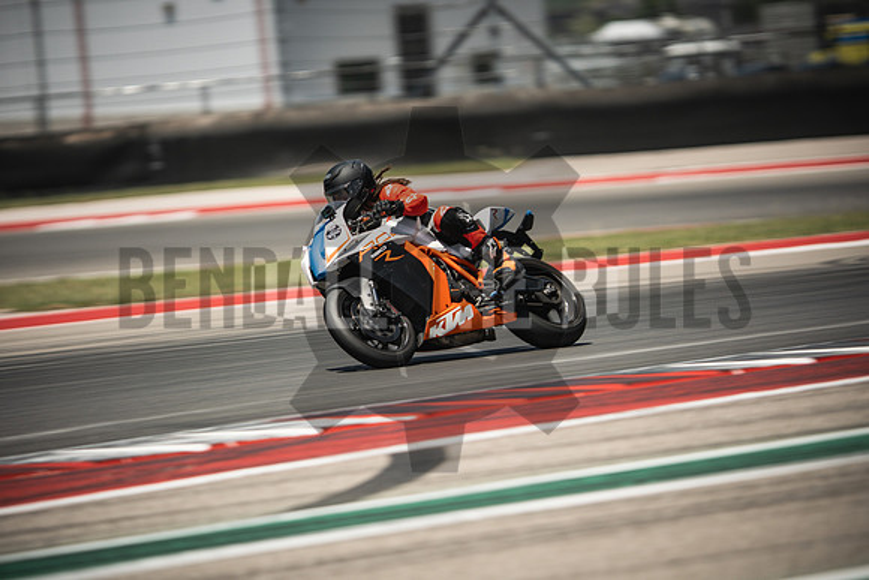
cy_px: 290
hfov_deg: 6.9
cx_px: 434
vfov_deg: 4.6
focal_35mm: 300
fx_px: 7243
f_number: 2
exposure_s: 1/250
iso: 160
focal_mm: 200
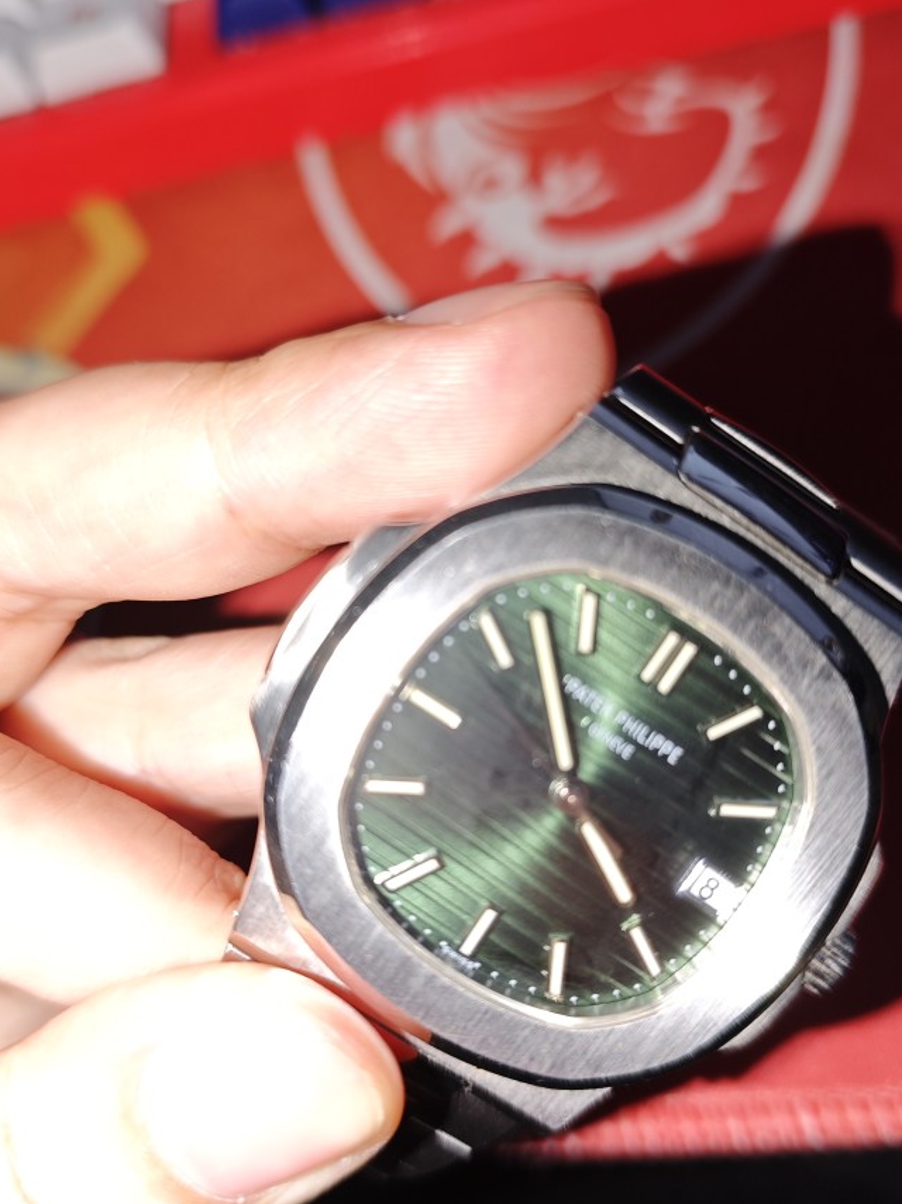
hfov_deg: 46.7
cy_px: 645
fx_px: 1043
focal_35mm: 30
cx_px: 479
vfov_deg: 59.9
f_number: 1.6
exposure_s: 1/100
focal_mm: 5.84
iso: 50
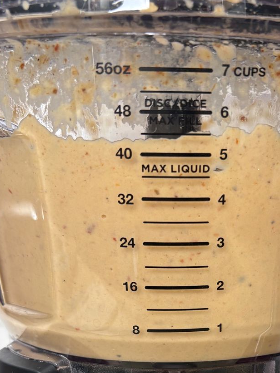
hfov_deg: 26.6
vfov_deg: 34.1
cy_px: 318
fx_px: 583
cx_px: 215
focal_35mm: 54
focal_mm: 5.96
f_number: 1.6
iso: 100
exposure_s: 1/100
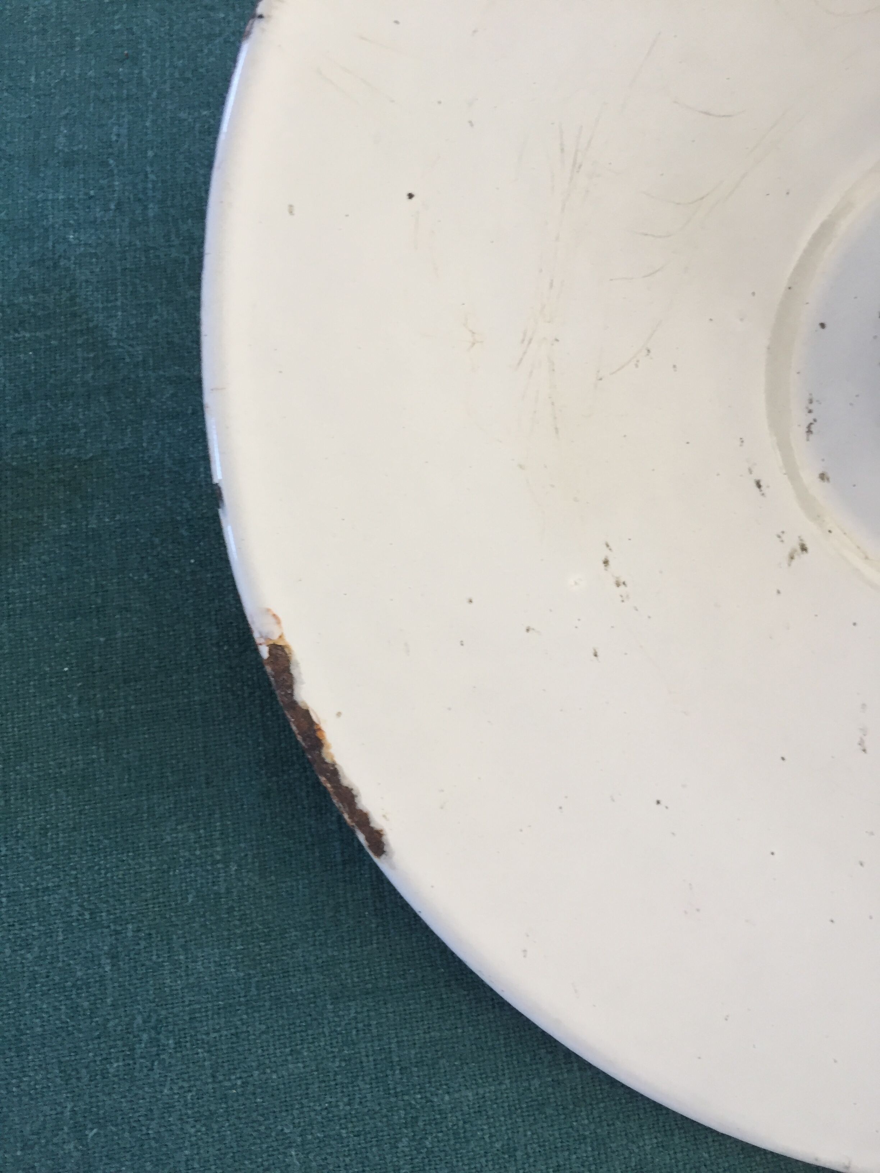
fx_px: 983
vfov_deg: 61.7
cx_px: 440
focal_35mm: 29
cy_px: 586
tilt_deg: -78.4
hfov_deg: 48.2
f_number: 2.2
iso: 80
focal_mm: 4.15
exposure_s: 1/33
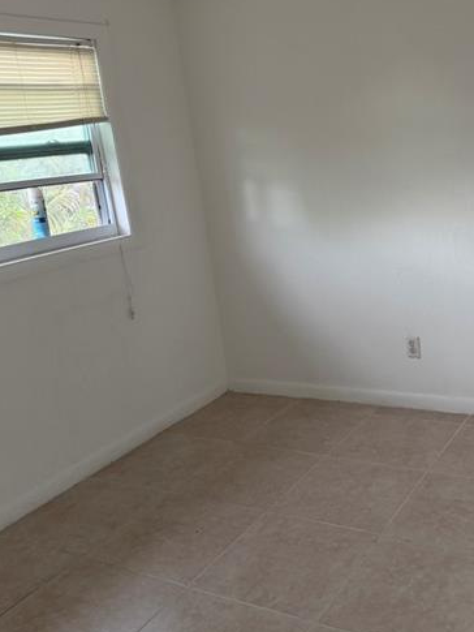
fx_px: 693
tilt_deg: -13.0
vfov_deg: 48.9
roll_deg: +6.5
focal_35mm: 38
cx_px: 329
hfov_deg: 37.2
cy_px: 294
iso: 160
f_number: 1.78
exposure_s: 1/60
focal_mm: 6.76
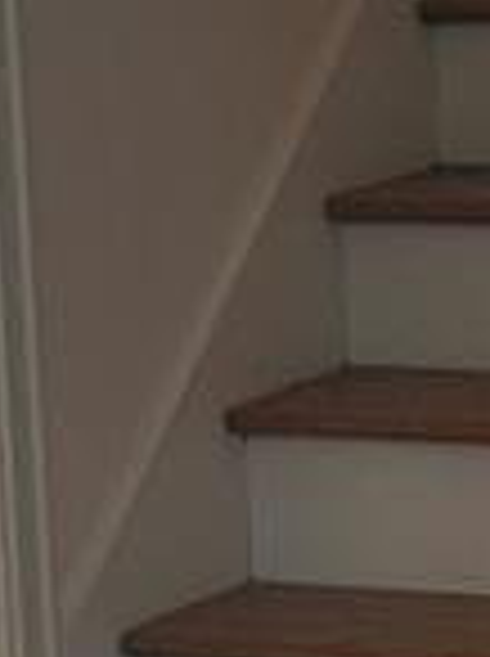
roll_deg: +1.9
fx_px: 4789
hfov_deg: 5.9
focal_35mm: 253
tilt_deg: -15.3
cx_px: 355
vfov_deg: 7.7
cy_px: 860
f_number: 1.78
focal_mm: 6.76
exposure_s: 1/120
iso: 80
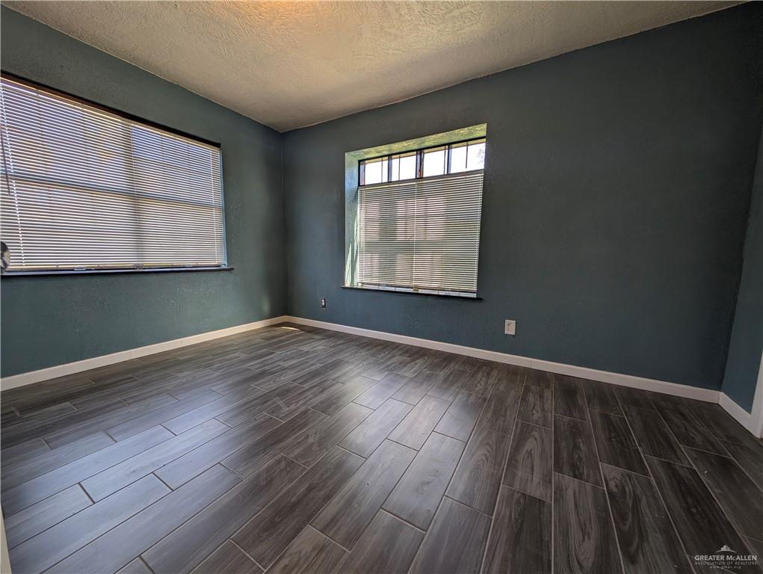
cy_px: 287
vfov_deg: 94.6
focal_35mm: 12
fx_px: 265
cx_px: 382
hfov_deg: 110.5
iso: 52
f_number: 1.95
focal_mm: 2.23
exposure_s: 1/120
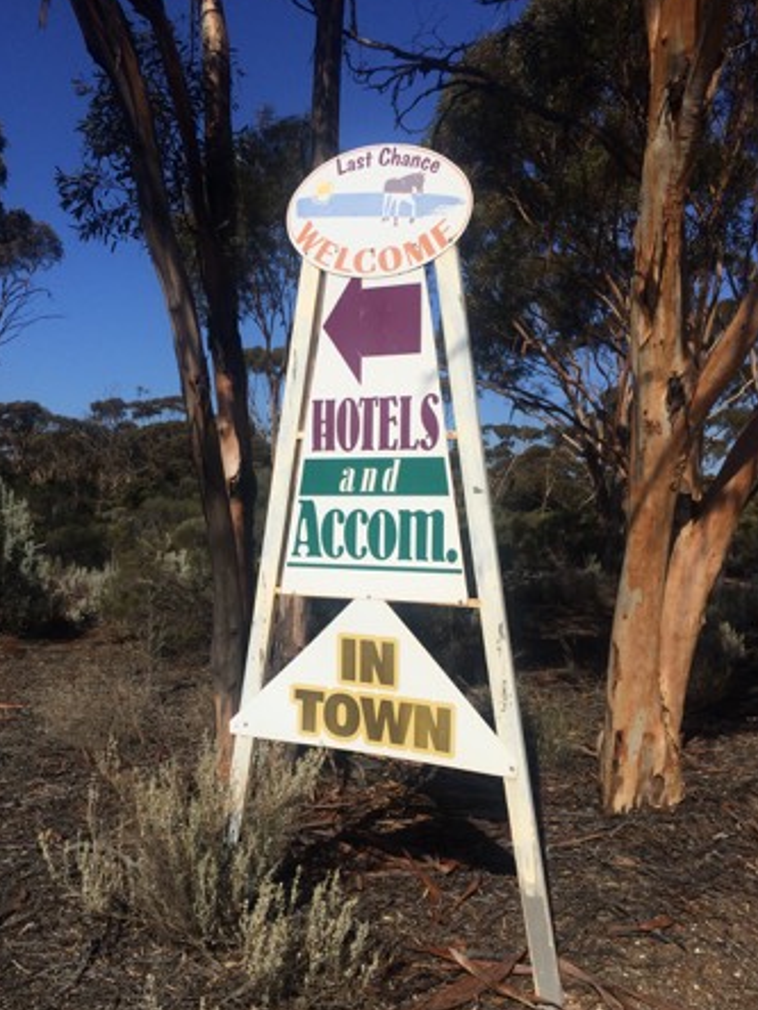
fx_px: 993
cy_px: 557
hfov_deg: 41.7
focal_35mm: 34
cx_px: 328
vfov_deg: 53.9
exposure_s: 1/4566
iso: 32
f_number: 2.2
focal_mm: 4.15
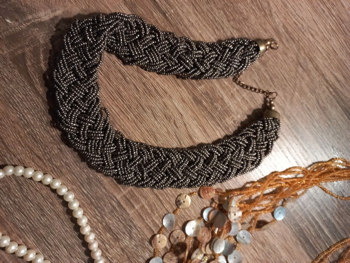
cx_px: 175
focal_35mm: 25
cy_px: 132
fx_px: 253
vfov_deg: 54.9
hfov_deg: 69.4
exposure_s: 1/25
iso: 320
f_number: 1.8
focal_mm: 4.6
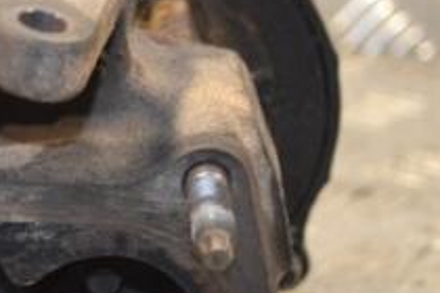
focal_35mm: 163
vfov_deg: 8.4
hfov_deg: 12.4
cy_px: 172
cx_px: -17
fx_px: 1992
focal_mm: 38
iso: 560
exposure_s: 1/60
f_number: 5
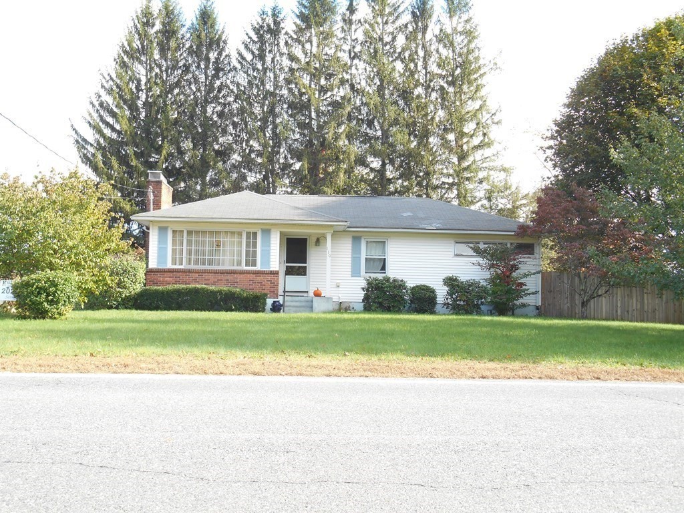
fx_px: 810
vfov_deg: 35.1
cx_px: 342
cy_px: 256
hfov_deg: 45.8
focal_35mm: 41
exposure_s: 1/80
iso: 80
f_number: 3.9
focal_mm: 7.2
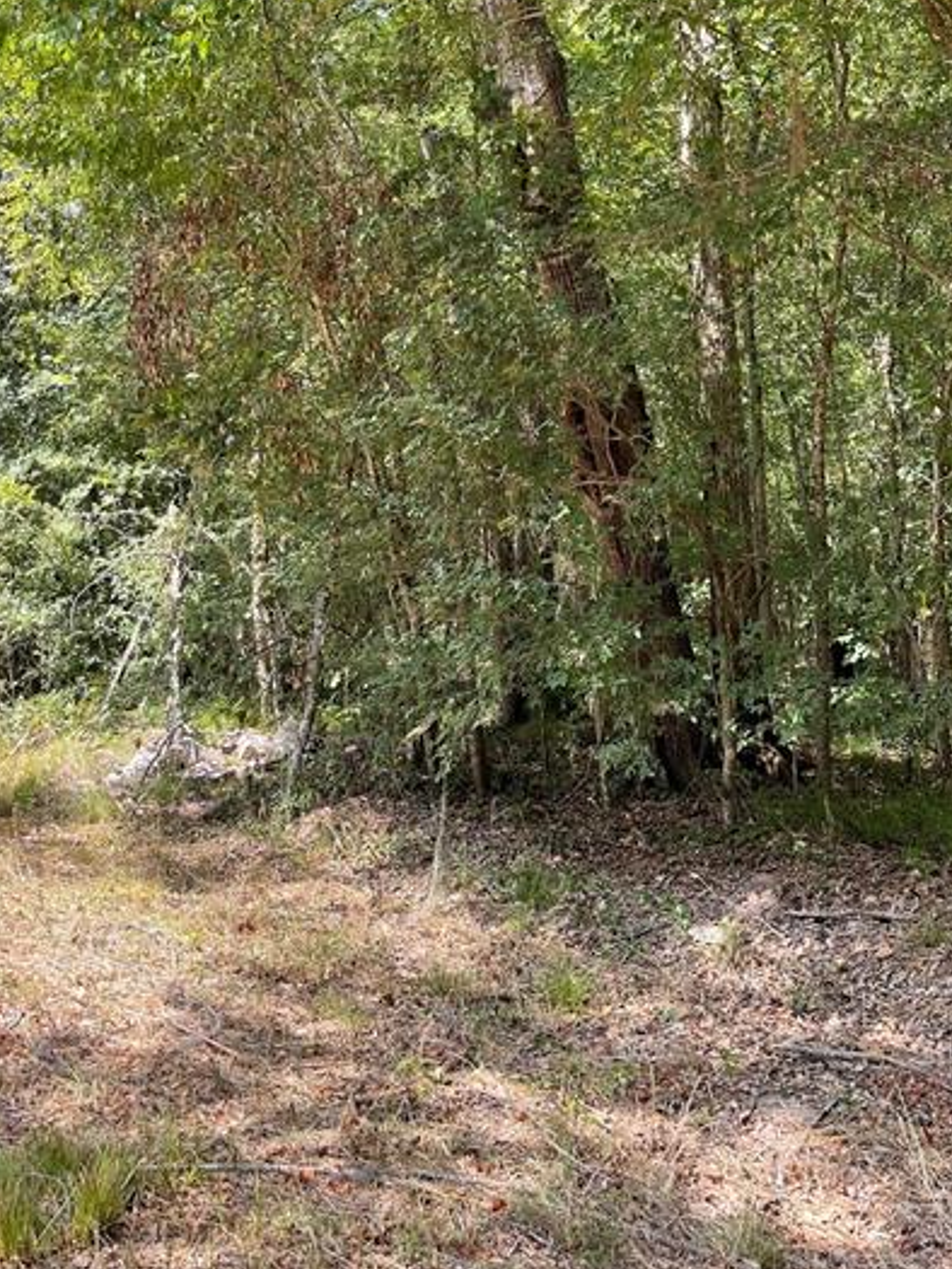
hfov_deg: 37.7
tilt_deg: +8.6
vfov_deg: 47.9
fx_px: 1393
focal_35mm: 38
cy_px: 389
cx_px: 495
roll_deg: +0.5
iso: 32
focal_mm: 5.1
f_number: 1.6
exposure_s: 1/351
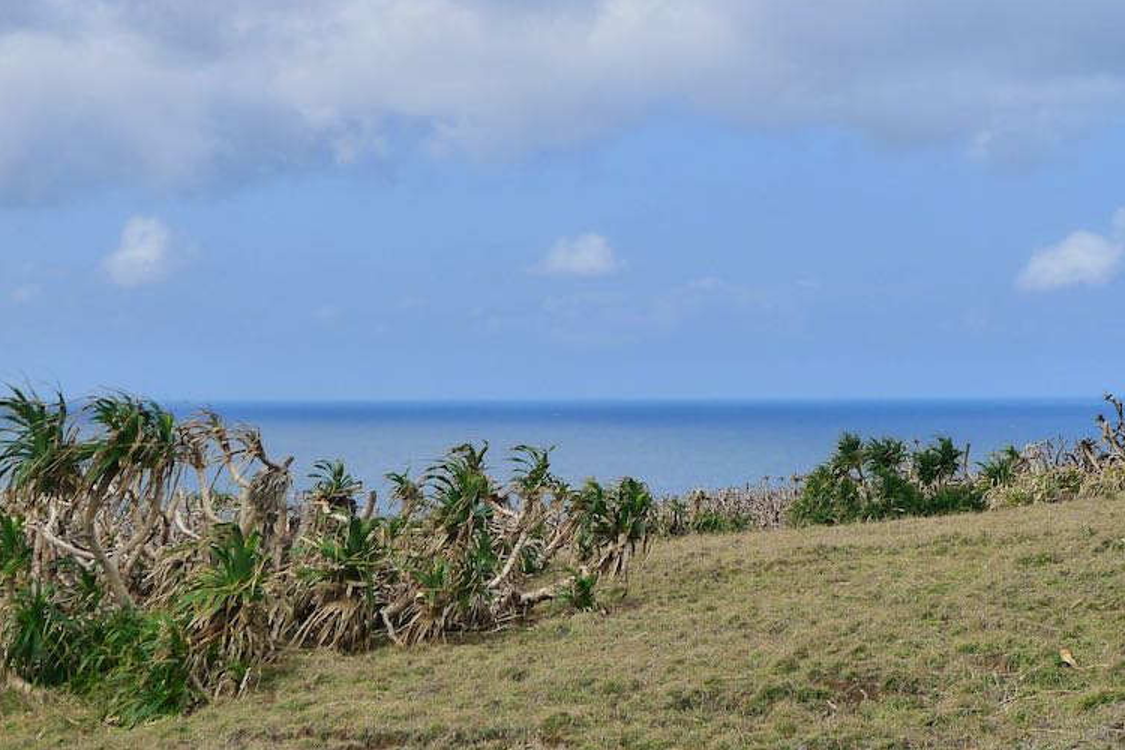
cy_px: 326
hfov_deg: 33.3
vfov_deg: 22.6
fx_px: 1875
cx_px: 482
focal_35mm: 60
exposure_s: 1/800
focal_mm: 10.7
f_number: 4
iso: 125
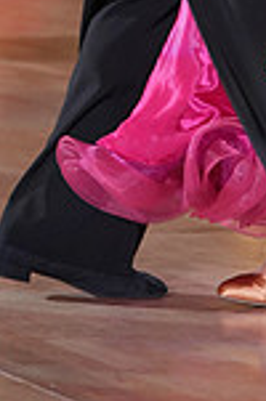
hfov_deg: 3.5
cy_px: -271
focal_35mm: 389
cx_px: 299
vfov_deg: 5.2
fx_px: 4331
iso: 1600
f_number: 4
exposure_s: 1/400
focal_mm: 101
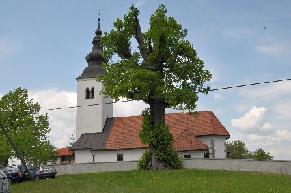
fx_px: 266
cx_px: 146
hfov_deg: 57.3
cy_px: 96
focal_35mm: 33
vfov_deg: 39.8
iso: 400
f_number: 13
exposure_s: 1/250
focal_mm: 22
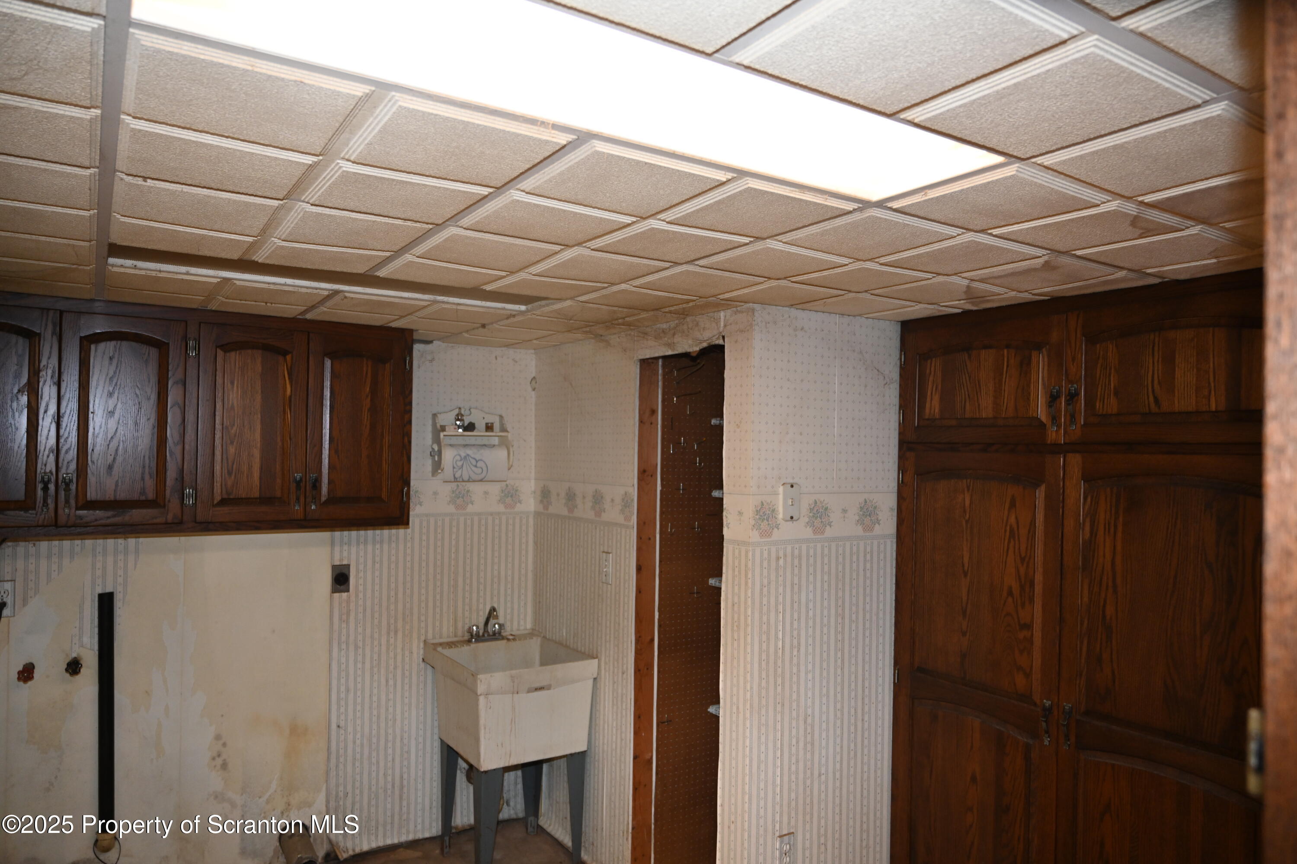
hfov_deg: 73.7
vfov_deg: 53.1
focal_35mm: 24
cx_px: 648
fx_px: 865
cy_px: 432
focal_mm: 24
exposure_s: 1/60
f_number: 4
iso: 1100
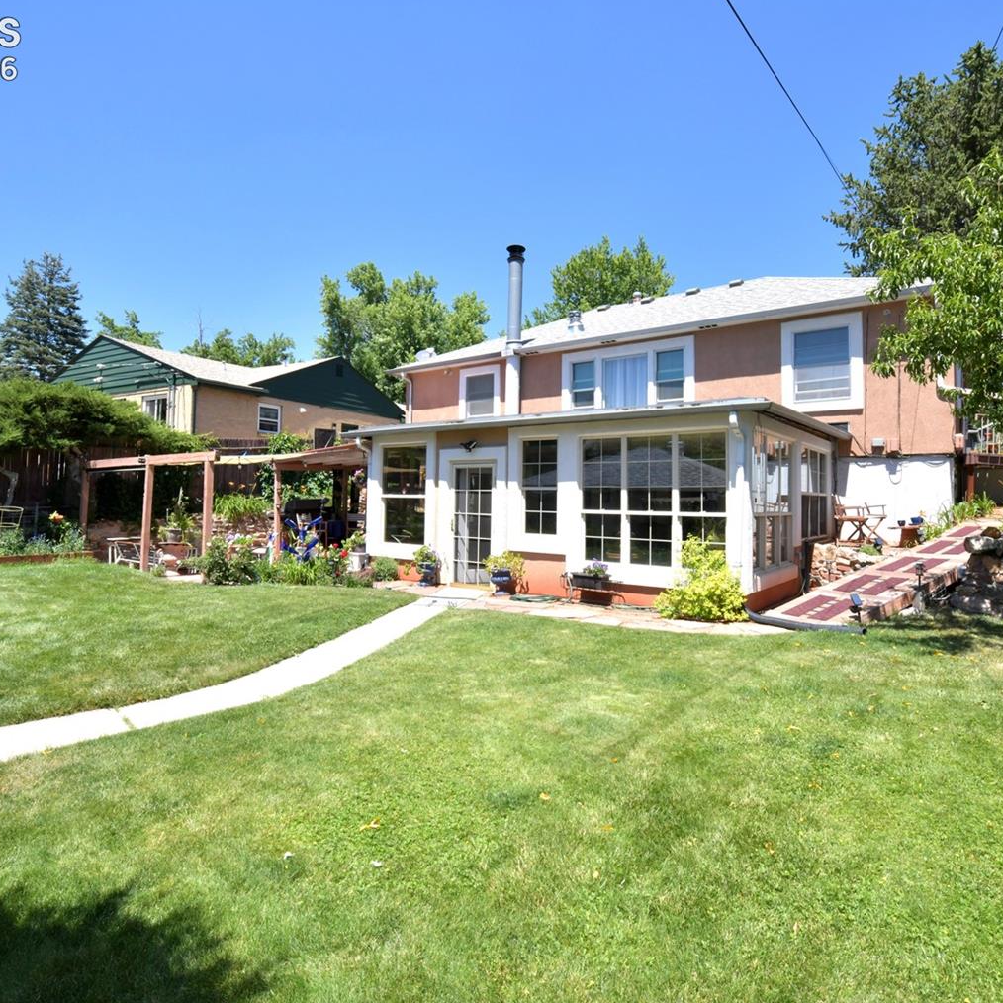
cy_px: 477
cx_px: 516
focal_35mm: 19
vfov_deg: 77.6
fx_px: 623
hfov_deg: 77.7
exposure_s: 1/250
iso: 400
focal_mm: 14
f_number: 16
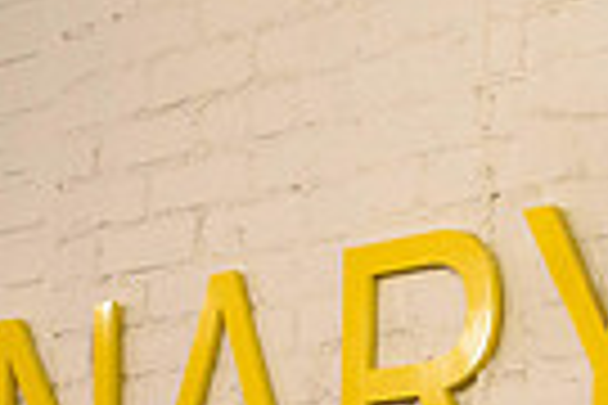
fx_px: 3631
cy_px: 857
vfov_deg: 6.2
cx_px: -320
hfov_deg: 9.3
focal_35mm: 215
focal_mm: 32
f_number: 4.5
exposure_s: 1/60
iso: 1250
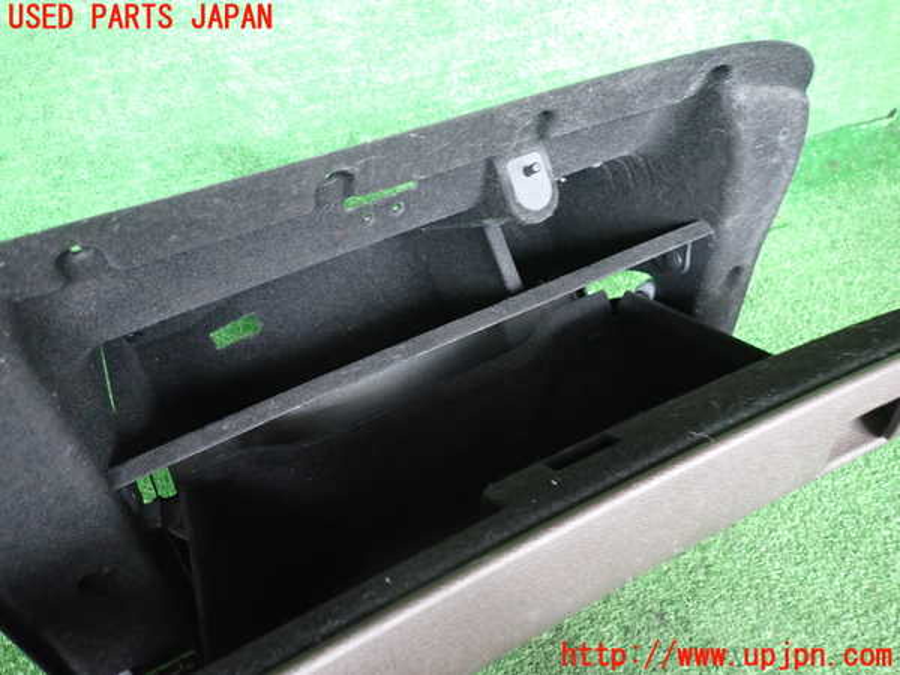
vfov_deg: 54.9
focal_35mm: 25
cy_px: 338
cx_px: 450
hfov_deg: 69.4
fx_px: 650
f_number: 2
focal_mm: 4.5
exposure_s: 1/30
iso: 500
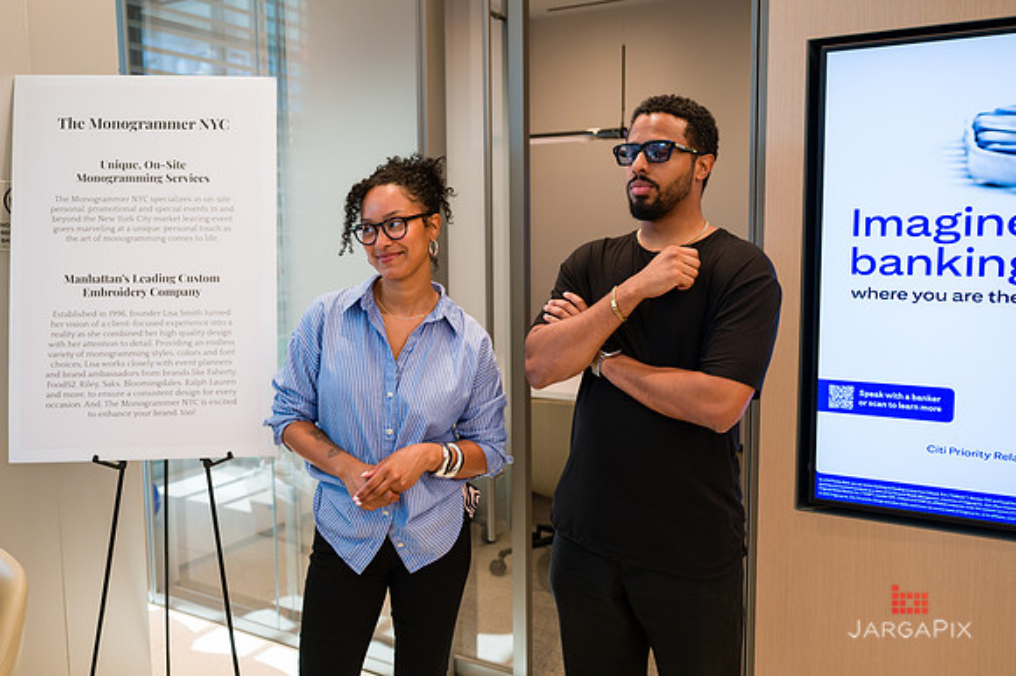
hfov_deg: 61.1
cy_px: 320
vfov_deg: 42.9
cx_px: 508
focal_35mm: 31
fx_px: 861
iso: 500
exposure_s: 1/200
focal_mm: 29
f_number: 3.2
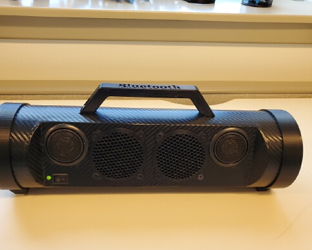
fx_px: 259
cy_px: 129
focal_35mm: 28
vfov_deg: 51.6
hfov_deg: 62.2
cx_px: 151
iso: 250
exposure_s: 1/60
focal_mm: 4.3
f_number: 2.4
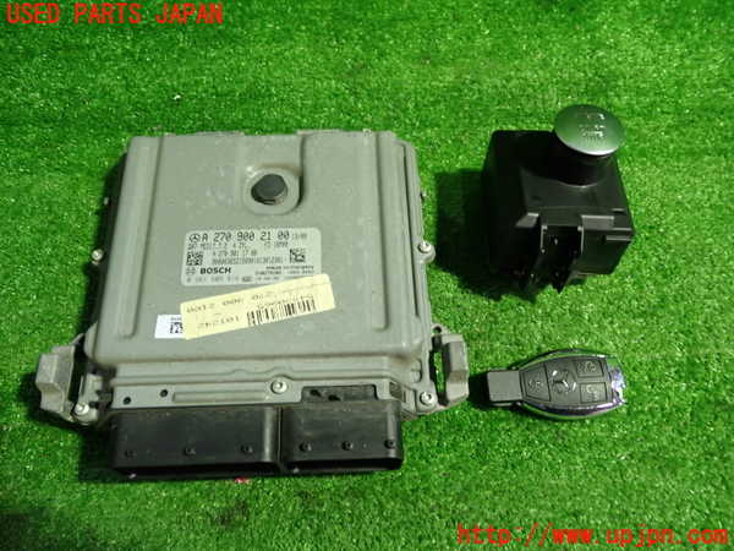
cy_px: 276
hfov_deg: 60.0
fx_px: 636
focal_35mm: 30
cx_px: 367
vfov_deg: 46.8
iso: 320
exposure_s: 1/30
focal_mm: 5.4
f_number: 2.3
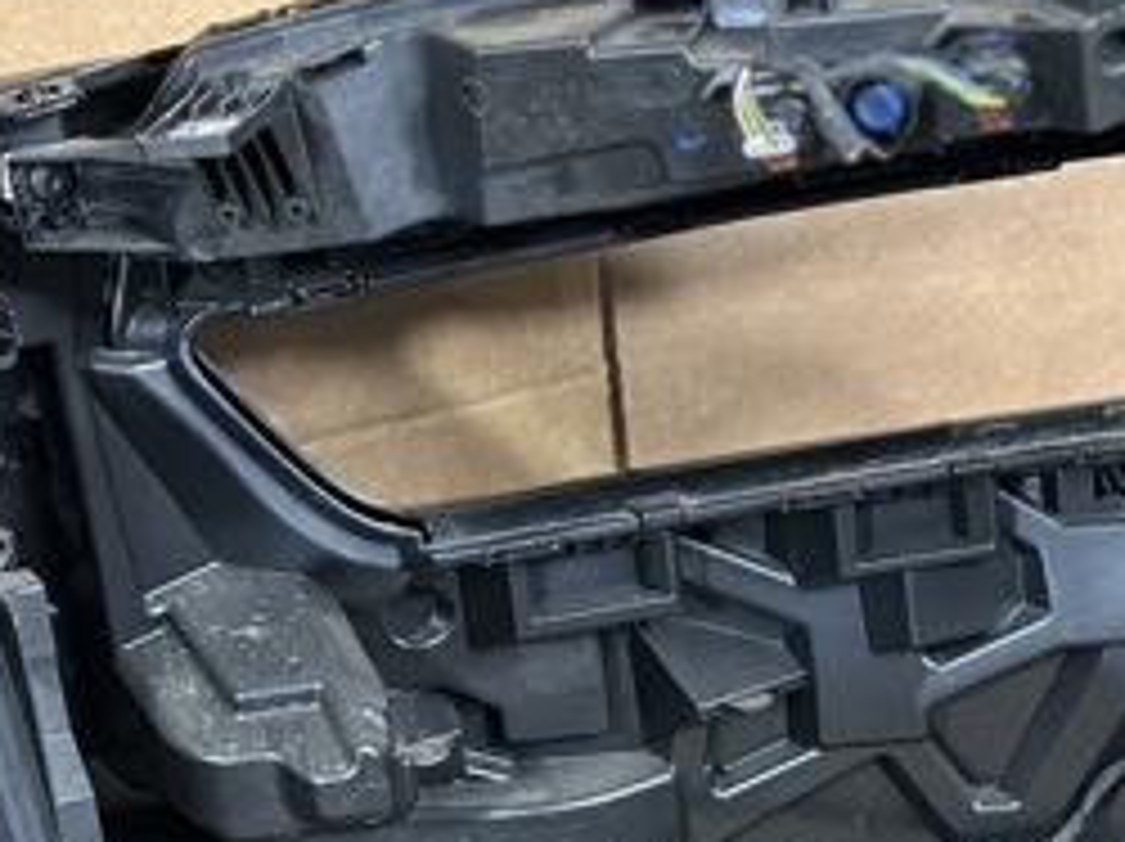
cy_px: 727
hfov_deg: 15.9
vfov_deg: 12.0
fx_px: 3994
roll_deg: -0.7
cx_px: 886
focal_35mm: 123
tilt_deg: -34.3
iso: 500
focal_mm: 6.86
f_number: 1.78
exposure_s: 1/33
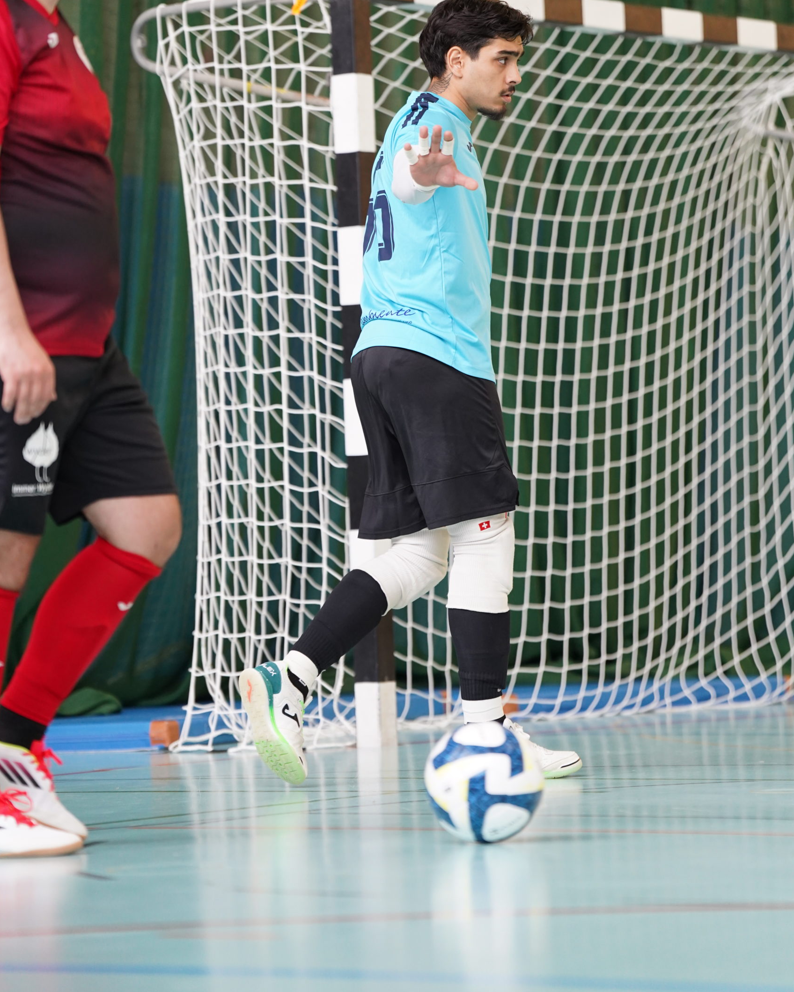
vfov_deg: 12.6
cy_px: 396
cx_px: 398
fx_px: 4494
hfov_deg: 10.1
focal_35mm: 153
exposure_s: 1/1000
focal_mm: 135
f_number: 2.8
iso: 2000
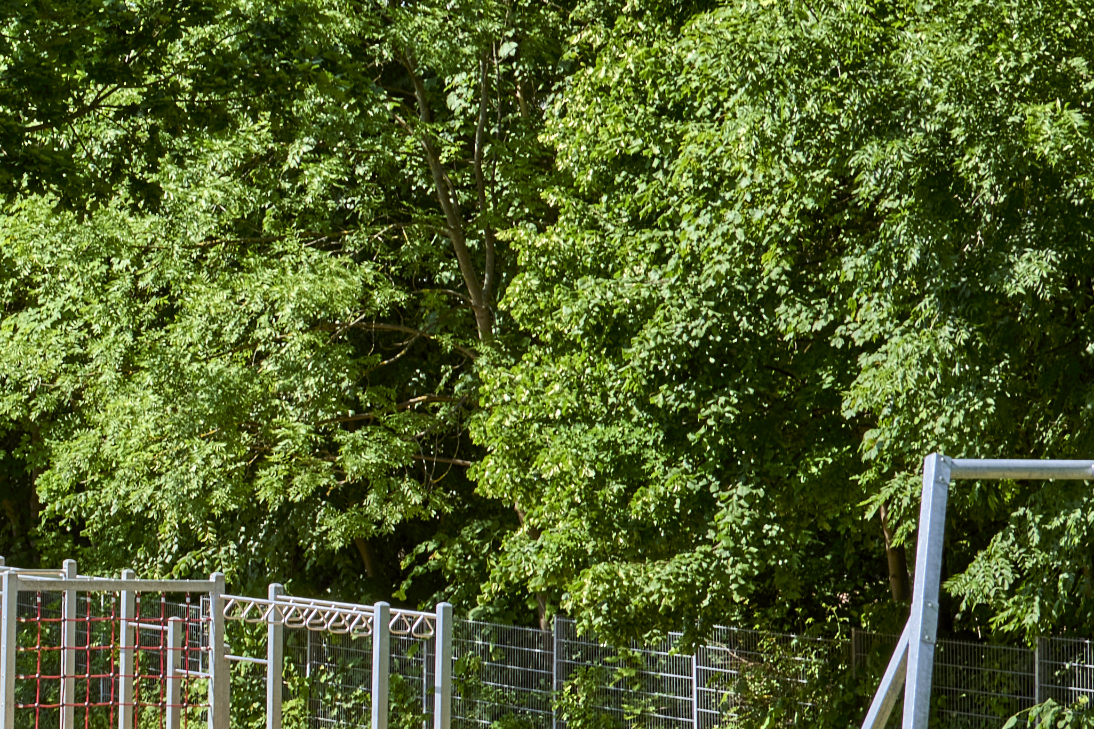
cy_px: 472
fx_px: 4892
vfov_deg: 8.5
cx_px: -887
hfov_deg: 11.8
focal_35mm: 161
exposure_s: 1/100
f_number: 11
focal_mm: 40
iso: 100
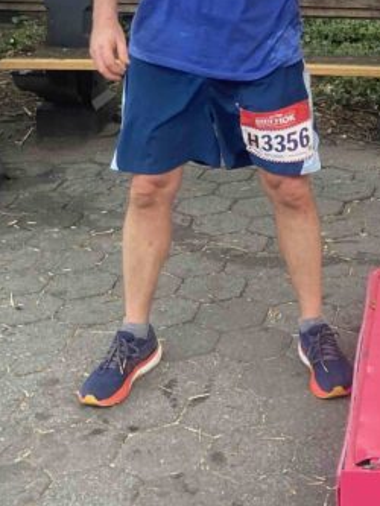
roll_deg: -0.2
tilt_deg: -4.7
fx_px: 1170
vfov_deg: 22.8
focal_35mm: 80
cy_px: -65
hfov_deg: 17.8
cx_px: 426
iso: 50
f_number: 1.8
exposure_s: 1/121
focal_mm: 4.25
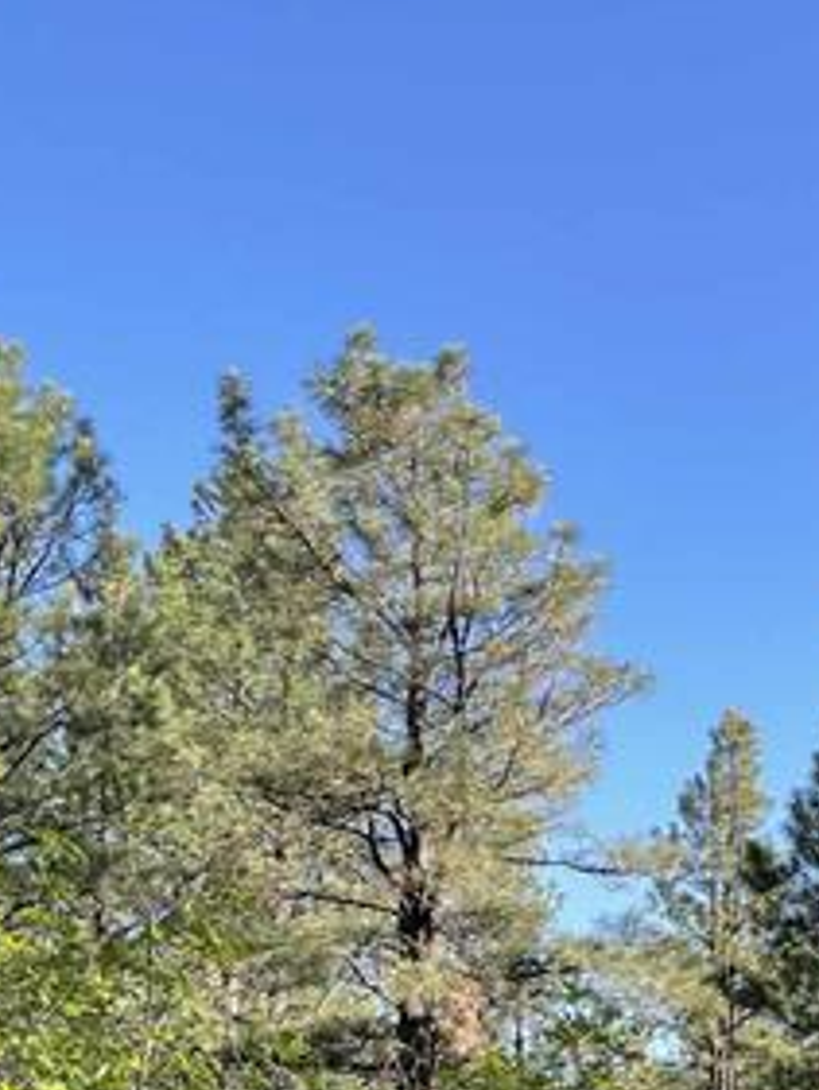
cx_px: 998
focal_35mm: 71
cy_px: 1202
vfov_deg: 25.4
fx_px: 2238
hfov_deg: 19.5
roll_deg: -1.5
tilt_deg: +3.0
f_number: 1.6
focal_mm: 4.2
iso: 32
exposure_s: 1/764
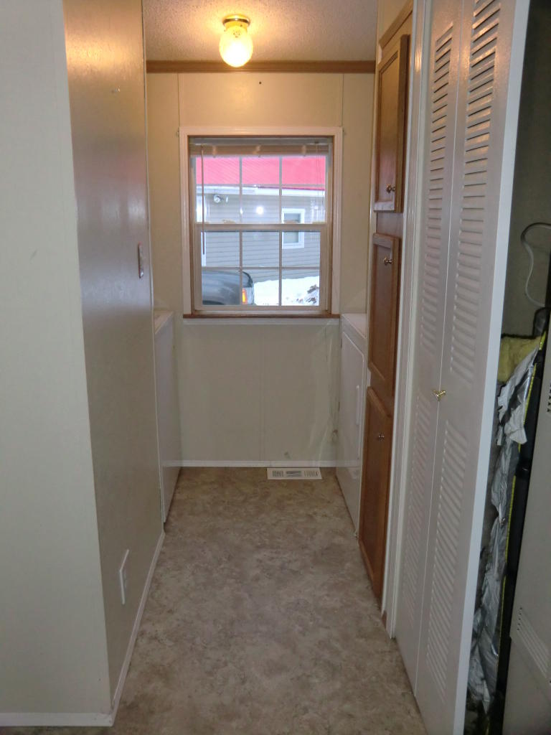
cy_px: 368
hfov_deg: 48.2
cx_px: 276
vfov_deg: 61.7
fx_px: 615
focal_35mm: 29
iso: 400
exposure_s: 1/60
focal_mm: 5.2
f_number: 3.5
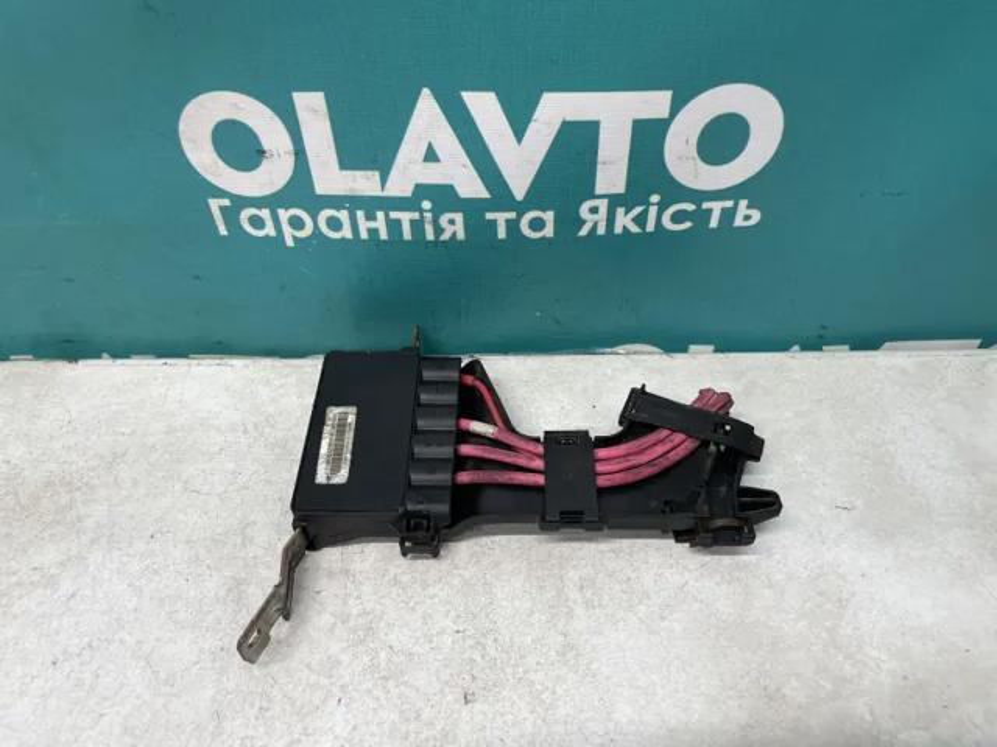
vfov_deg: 53.1
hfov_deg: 67.3
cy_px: 374
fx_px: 749
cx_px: 498
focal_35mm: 26
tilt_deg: -48.7
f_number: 1.6
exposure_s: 1/100
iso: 100
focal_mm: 4.2
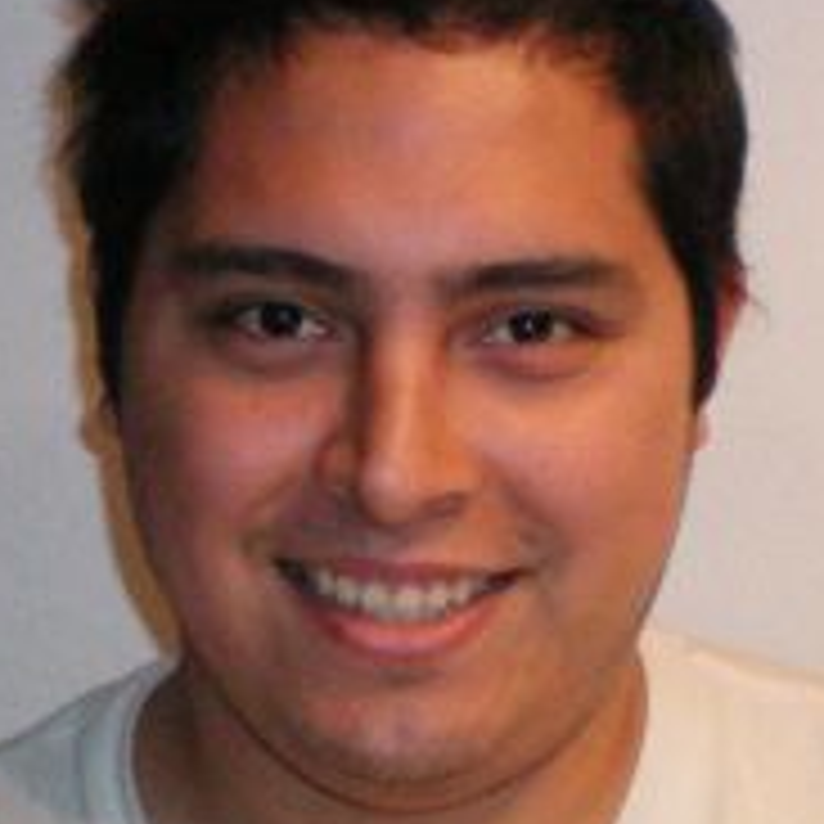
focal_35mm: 120
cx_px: 403
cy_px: 473
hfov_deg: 14.5
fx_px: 3232
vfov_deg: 14.5
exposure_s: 1/60
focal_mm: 6.3
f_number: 3.1
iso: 400
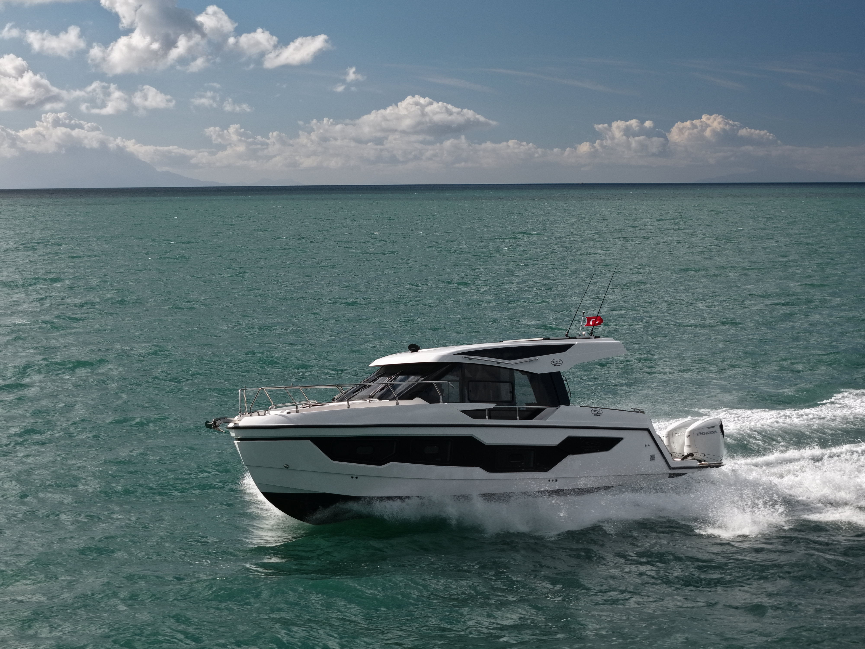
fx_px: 1749
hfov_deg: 27.8
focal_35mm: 70
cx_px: 432
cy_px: 324
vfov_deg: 21.0
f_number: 2.8
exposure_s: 1/640
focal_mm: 19.4
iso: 100
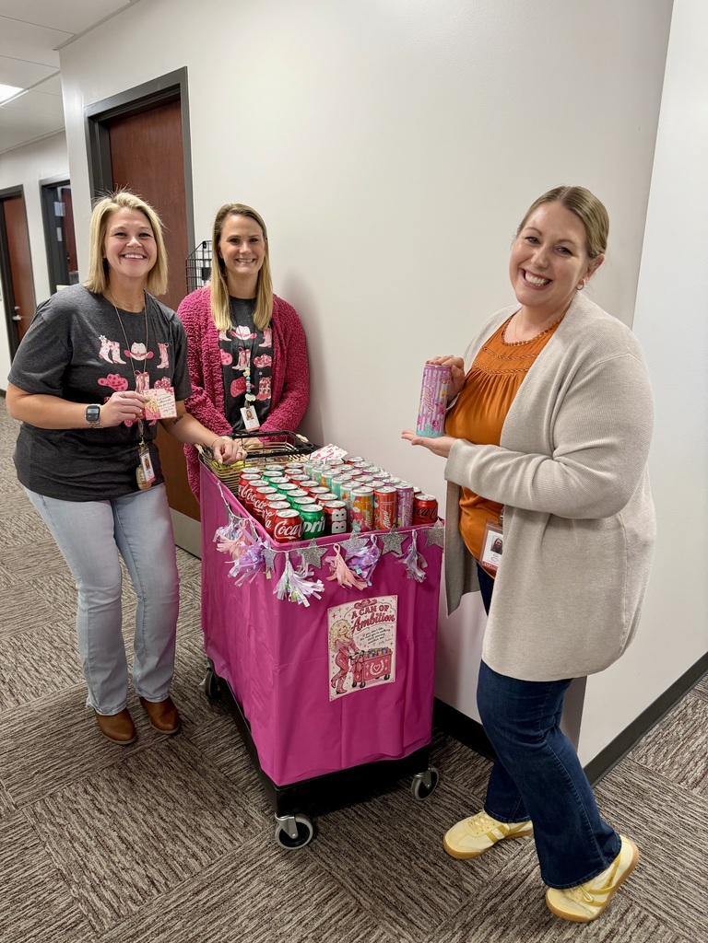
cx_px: 354
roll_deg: -0.7
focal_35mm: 24
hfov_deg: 56.8
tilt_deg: -16.4
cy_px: 472
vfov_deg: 71.6
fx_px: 654
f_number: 1.78
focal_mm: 6.76
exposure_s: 1/121
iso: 200
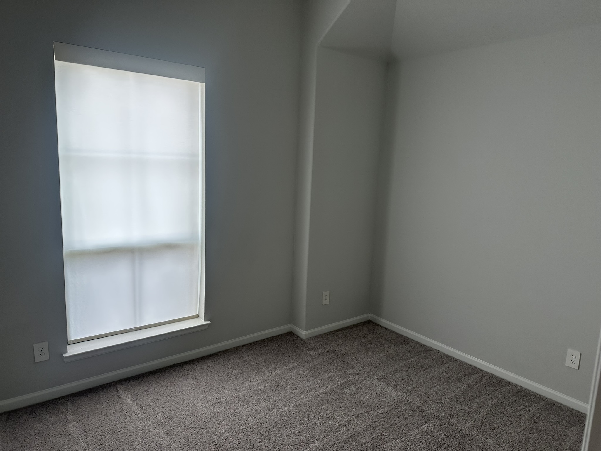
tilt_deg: -8.8
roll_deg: -3.2
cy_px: 226
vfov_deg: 56.8
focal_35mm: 24
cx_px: 300
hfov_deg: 71.6
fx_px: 417
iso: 64
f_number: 1.78
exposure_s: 1/120
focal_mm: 6.86
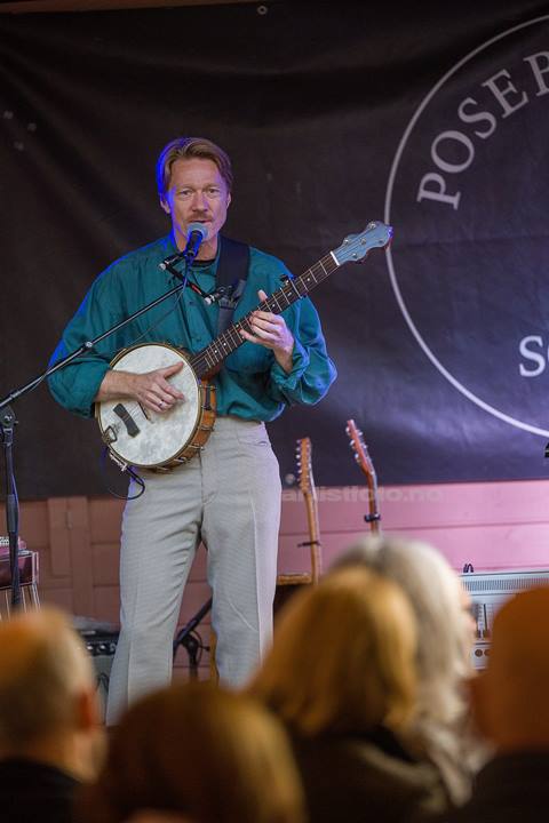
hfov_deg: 6.9
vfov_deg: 10.3
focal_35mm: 200
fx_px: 4575
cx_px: 274
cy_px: 412
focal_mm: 200
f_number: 2.8
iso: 1000
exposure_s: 1/800
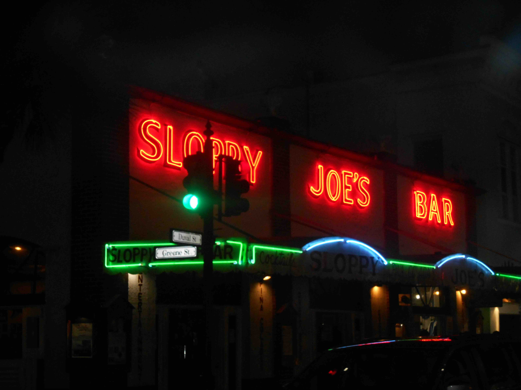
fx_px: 1054
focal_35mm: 70
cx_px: 260
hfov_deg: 27.8
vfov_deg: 21.0
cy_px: 195
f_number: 4.5
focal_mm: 12.5
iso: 360
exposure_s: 1/60
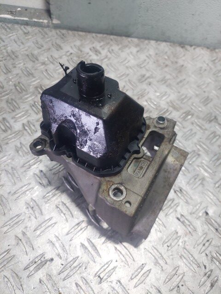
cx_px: 110
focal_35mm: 25
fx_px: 213
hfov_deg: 54.9
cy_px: 147
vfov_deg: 69.4
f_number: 1.8
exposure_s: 1/100
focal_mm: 5.23
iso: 125
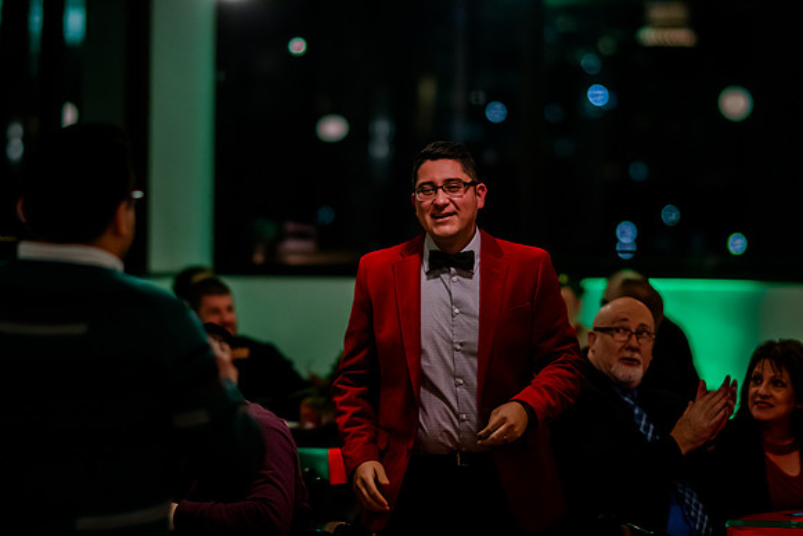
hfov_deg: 13.0
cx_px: 402
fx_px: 3514
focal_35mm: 158
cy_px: 268
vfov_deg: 8.7
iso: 3200
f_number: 2
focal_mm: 105
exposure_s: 1/250
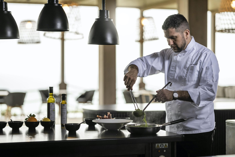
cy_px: 78
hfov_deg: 23.9
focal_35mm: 85
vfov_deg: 16.1
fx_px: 555
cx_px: 118
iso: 500
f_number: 2
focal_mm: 85
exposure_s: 1/640
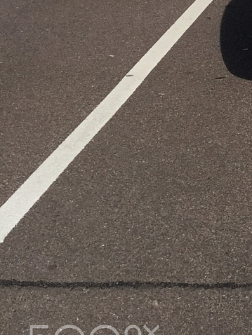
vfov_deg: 18.5
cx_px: 406
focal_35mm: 97
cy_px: -128
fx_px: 941
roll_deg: +0.3
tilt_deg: -3.7
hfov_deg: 14.0
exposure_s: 1/2825
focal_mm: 4.15
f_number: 2.2
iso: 32
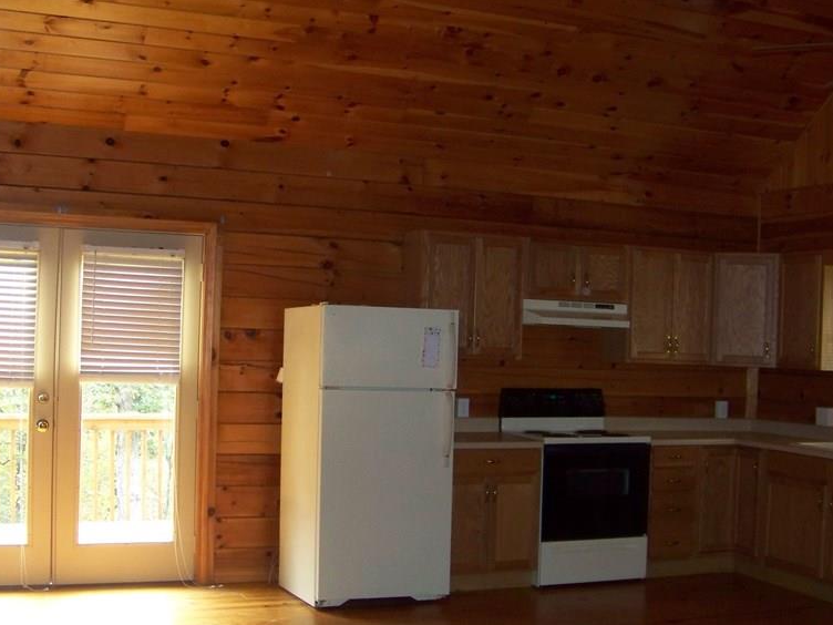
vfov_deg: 29.7
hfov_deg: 38.9
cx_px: 433
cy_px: 317
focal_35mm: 49
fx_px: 1179
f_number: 2.8
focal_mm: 5.85
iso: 200
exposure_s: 1/30
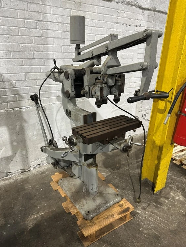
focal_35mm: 24
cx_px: 93
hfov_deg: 56.8
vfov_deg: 71.6
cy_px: 124
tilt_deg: -21.1
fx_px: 172
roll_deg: -2.6
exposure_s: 1/60
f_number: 1.78
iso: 250
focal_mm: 6.86
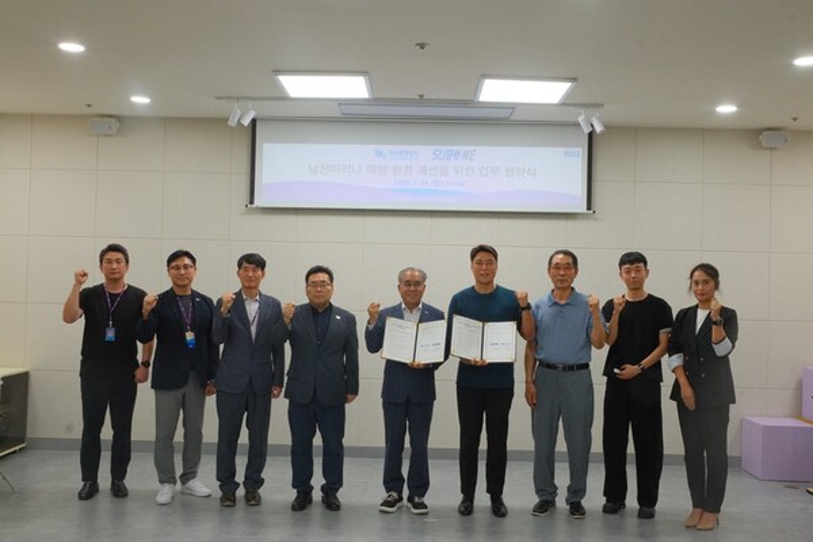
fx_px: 790
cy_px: 271
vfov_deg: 37.9
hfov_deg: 54.4
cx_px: 406
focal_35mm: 35
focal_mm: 23
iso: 4000
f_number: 16
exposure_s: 1/34
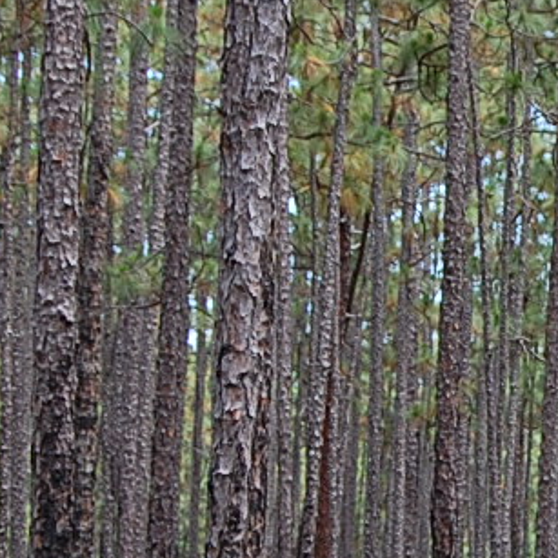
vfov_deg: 8.7
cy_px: 438
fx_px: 3647
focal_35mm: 200
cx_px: 776
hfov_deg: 8.6
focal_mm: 32
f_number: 6.3
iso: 200
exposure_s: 1/160
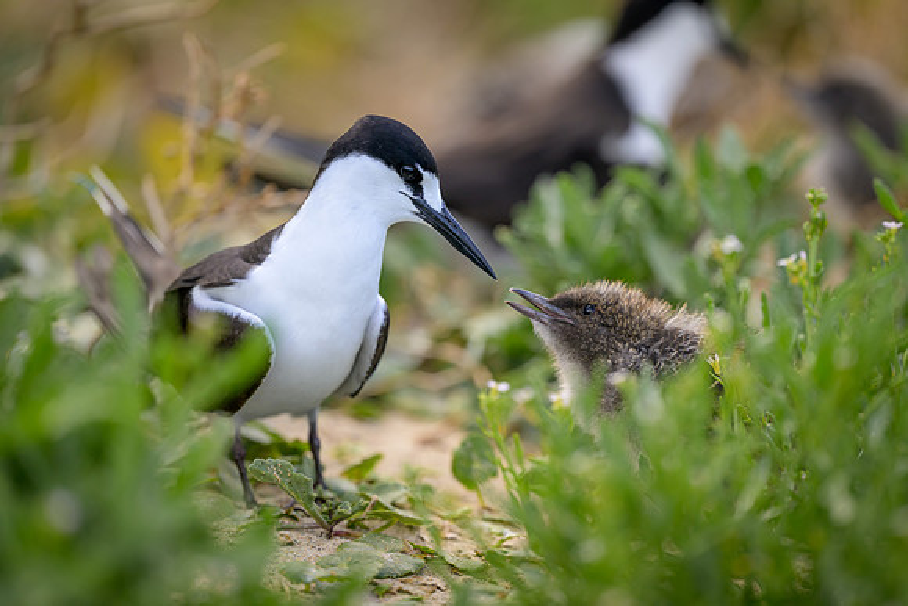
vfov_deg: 3.0
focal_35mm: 466
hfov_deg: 4.4
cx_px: 522
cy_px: 295
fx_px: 11764
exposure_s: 1/2500
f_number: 2.8
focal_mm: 400
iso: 400
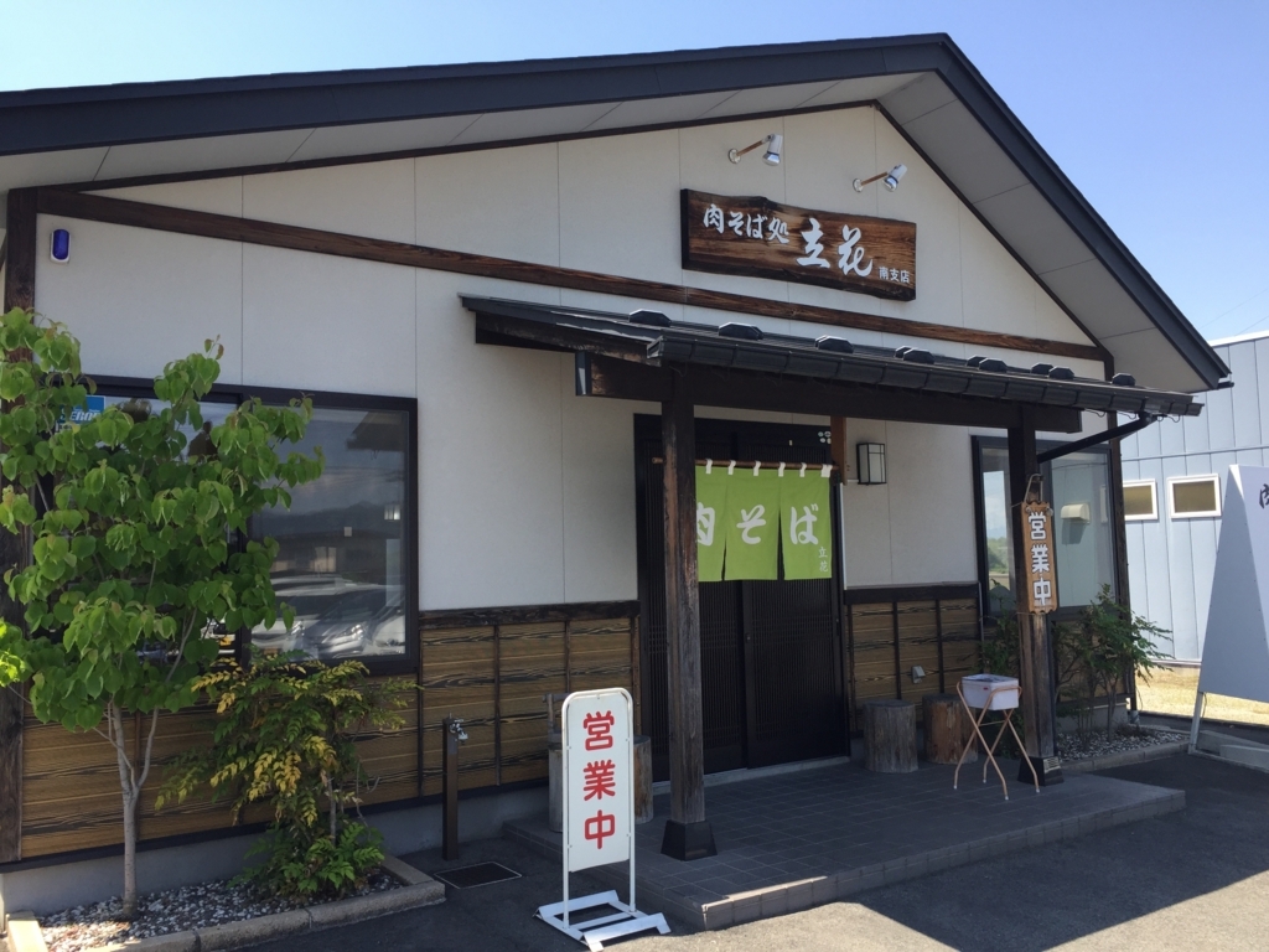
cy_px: 476
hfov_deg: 61.7
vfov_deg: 48.2
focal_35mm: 29
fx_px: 1063
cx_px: 634
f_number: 2.2
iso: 32
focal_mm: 4.15
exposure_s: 1/706
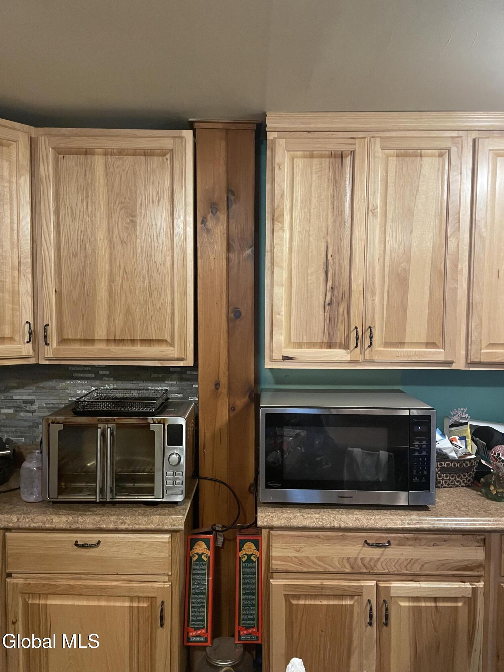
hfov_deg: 53.1
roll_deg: -0.9
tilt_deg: -2.9
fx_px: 505
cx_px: 252
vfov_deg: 67.3
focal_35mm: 26
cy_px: 336
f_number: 1.6
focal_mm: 4.2
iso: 500
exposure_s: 1/40
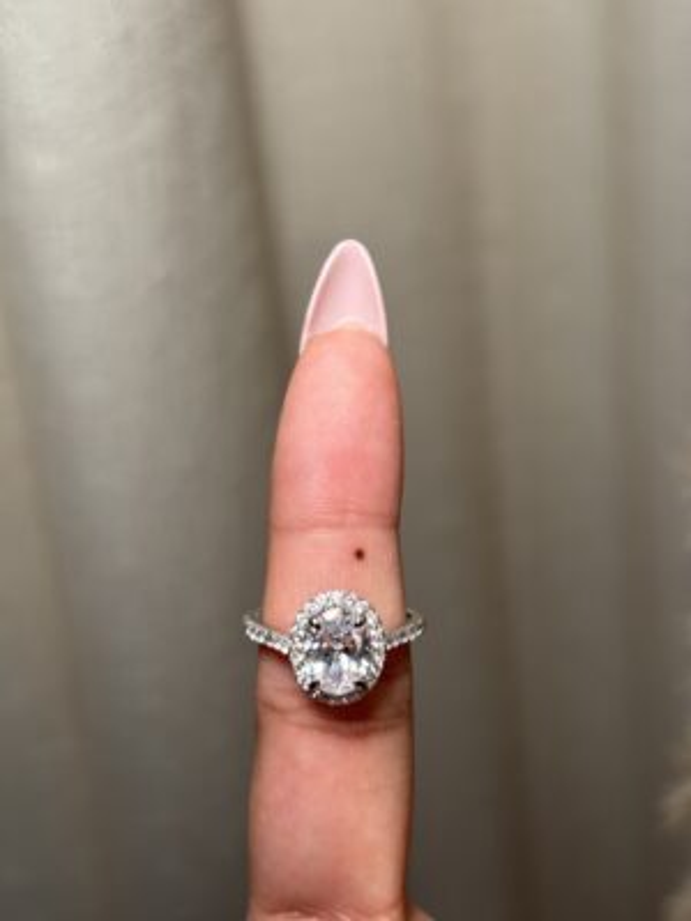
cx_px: 346
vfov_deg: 36.8
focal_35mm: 52
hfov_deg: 28.0
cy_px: 460
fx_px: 1384
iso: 50
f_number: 1.6
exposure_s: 1/110
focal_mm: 5.96
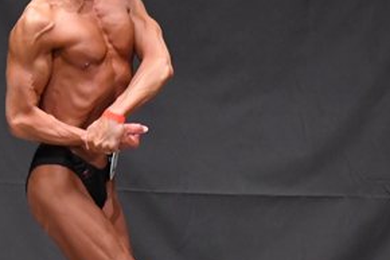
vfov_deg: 2.3
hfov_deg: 3.4
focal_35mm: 601
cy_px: 174
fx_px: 6507
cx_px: 75
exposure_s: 1/400
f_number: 5.6
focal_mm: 150
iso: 6400
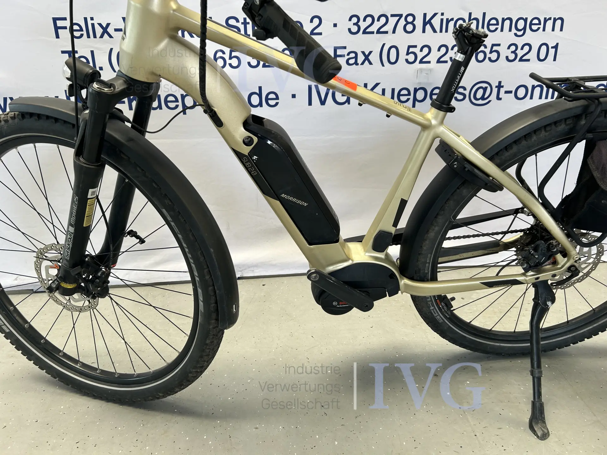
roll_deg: +2.6
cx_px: 304
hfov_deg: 67.3
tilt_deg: -22.1
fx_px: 456
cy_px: 228
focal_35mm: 26
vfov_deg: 53.1
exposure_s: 1/133
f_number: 1.5
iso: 32
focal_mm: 5.7
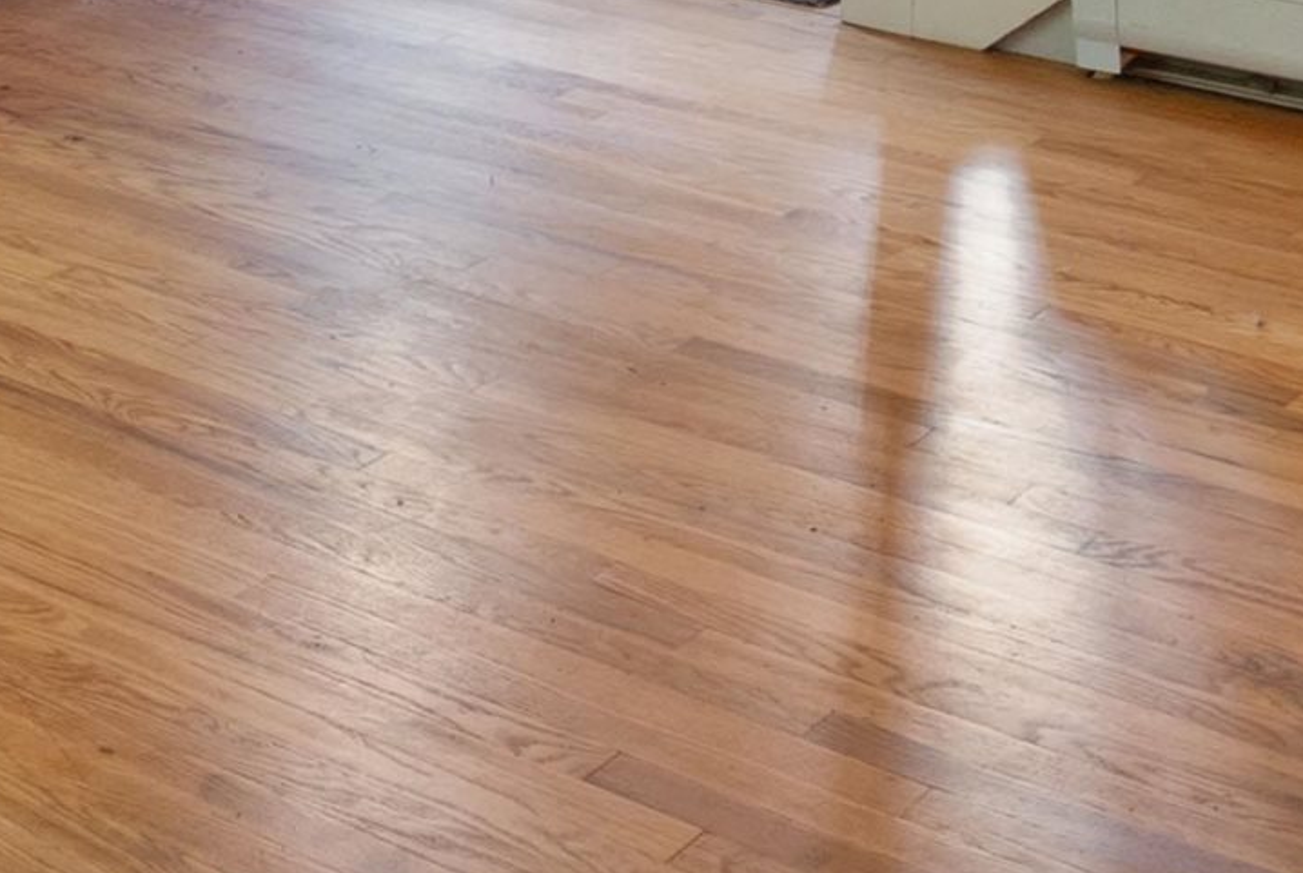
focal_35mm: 77
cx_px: 34
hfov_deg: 25.2
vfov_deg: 15.8
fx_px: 2791
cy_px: -583
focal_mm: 12
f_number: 11
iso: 200
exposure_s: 2.5
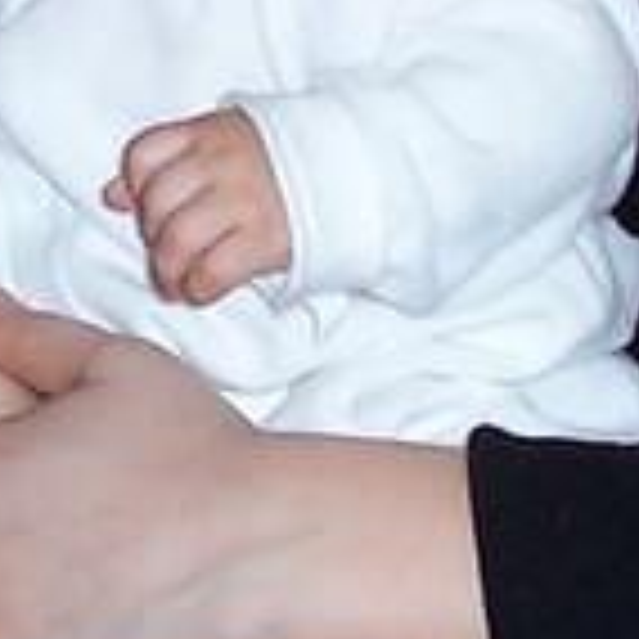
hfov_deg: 5.9
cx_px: -144
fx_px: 6119
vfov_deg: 5.9
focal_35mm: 293
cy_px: -184
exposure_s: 1/60
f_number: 3
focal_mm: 7
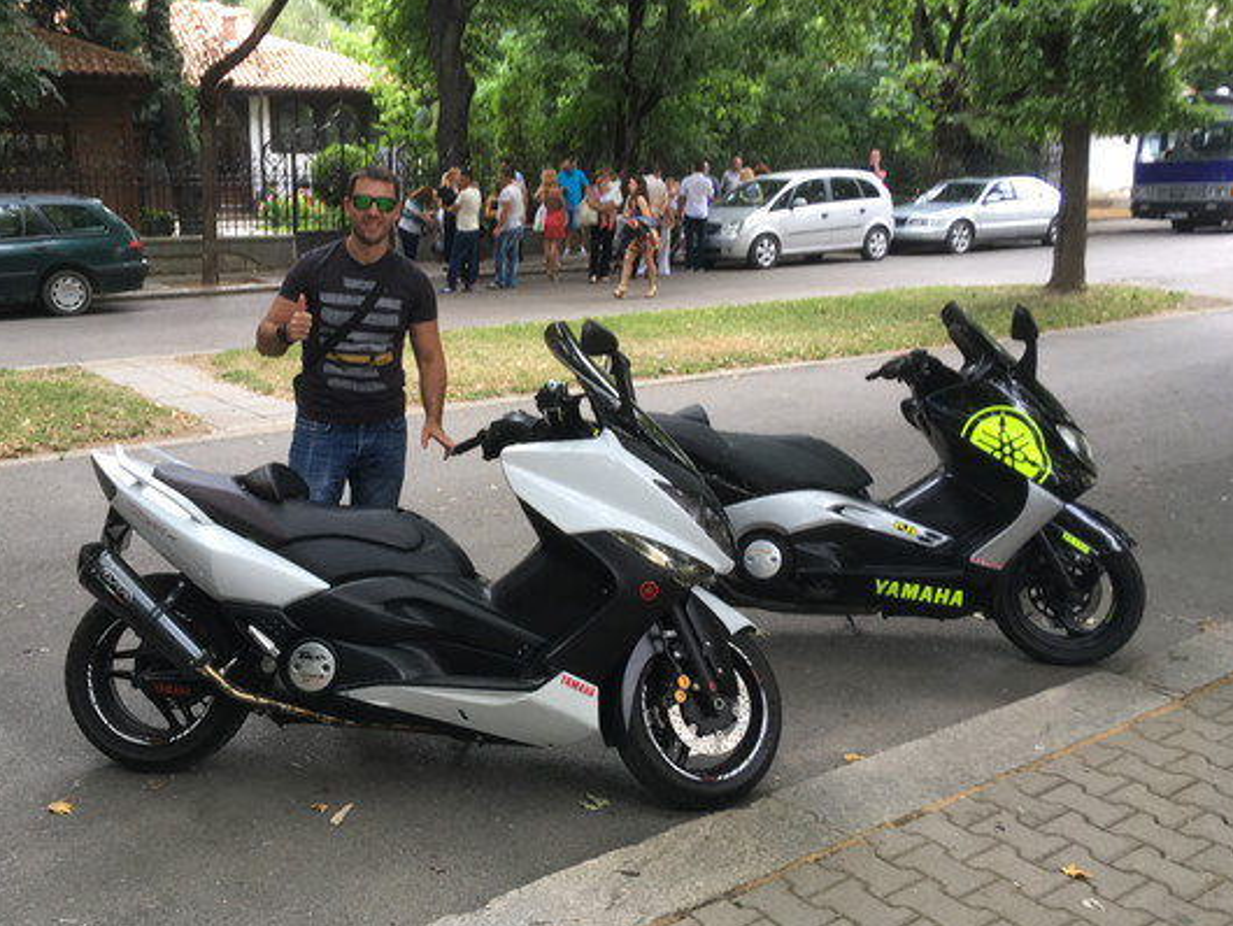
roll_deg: +0.3
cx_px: 512
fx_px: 1247
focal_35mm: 35
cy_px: 391
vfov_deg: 40.6
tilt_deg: -9.5
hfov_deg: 52.3
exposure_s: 1/50
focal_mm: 4.15
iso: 32
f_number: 2.2
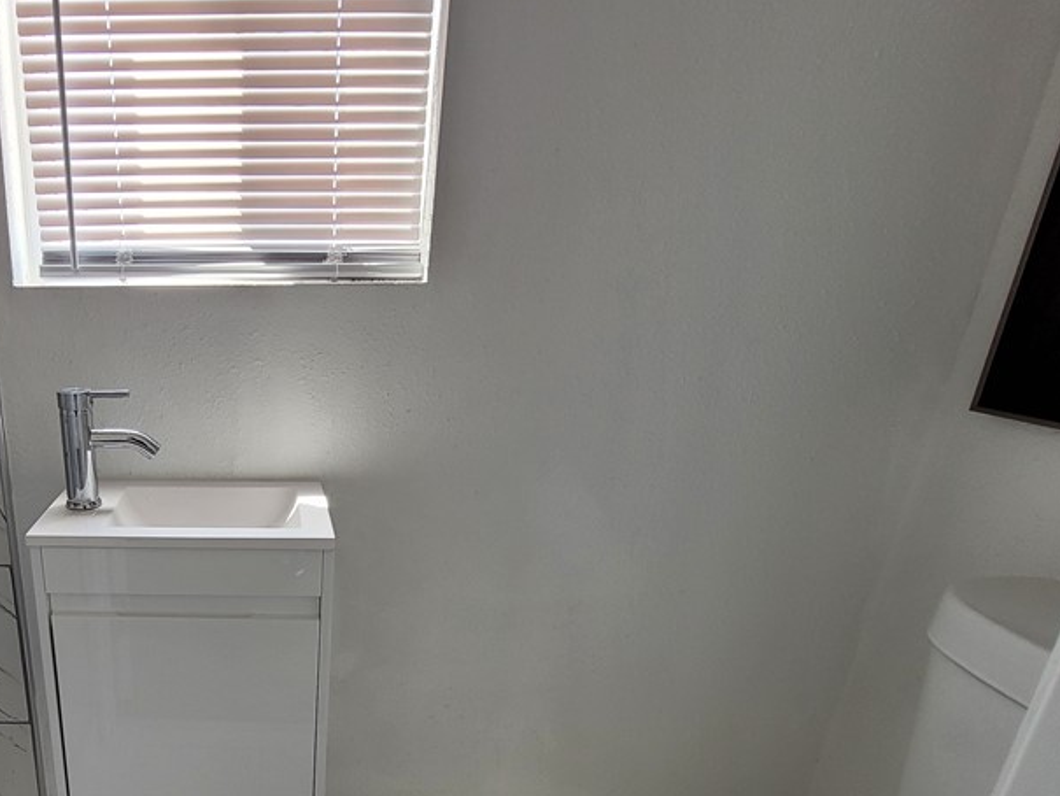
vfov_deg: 60.0
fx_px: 674
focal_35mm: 22
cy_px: 517
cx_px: 228
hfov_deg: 69.7
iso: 80
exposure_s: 1/59
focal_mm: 1.74
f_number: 2.2
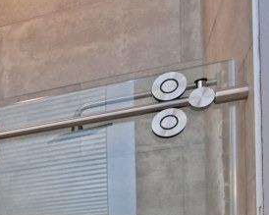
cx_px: -296
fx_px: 573
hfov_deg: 17.3
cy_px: 320
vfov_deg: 18.8
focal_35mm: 72
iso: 200
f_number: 5
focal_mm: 14
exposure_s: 1/100
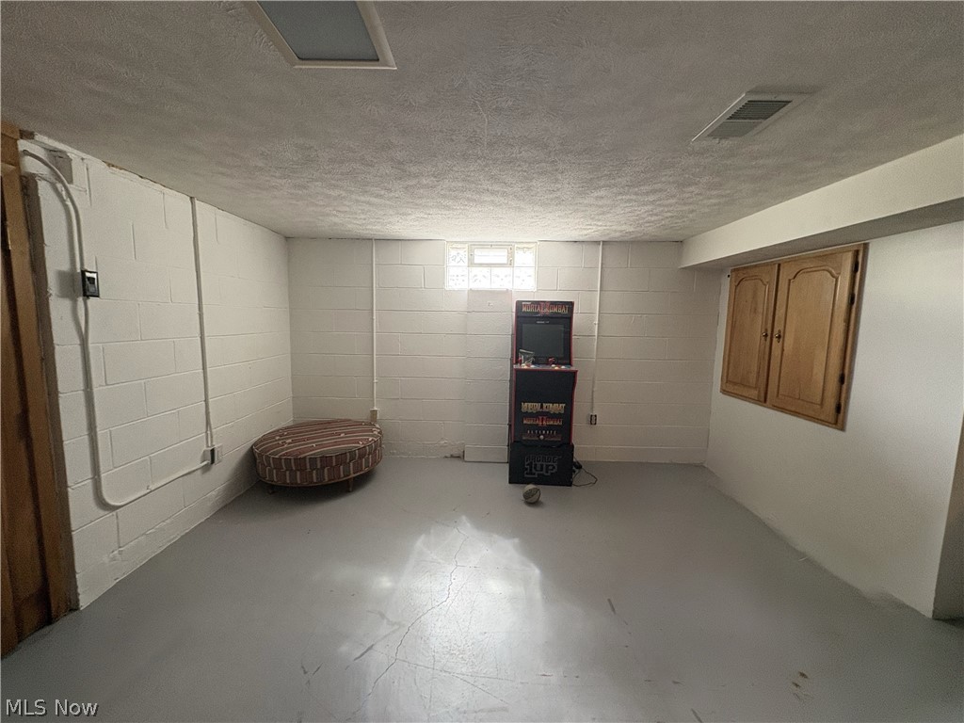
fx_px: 390
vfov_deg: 85.7
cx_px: 482
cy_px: 362
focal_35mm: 14
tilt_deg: -6.7
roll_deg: -1.0
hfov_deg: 102.1
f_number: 2.2
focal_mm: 2.22
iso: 250
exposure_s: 1/60
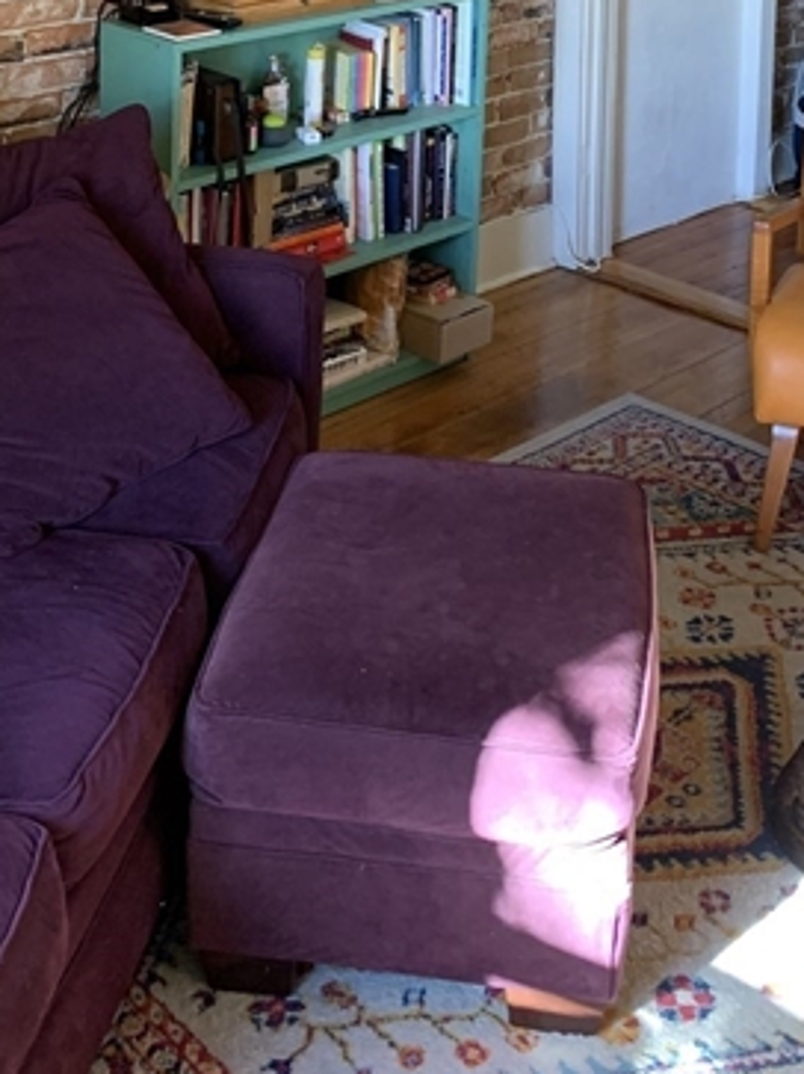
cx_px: 435
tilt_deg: -8.0
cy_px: 12
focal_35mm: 55
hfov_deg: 26.5
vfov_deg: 32.3
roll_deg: -0.6
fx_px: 1704
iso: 200
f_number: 1.8
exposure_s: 1/60
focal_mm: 4.25
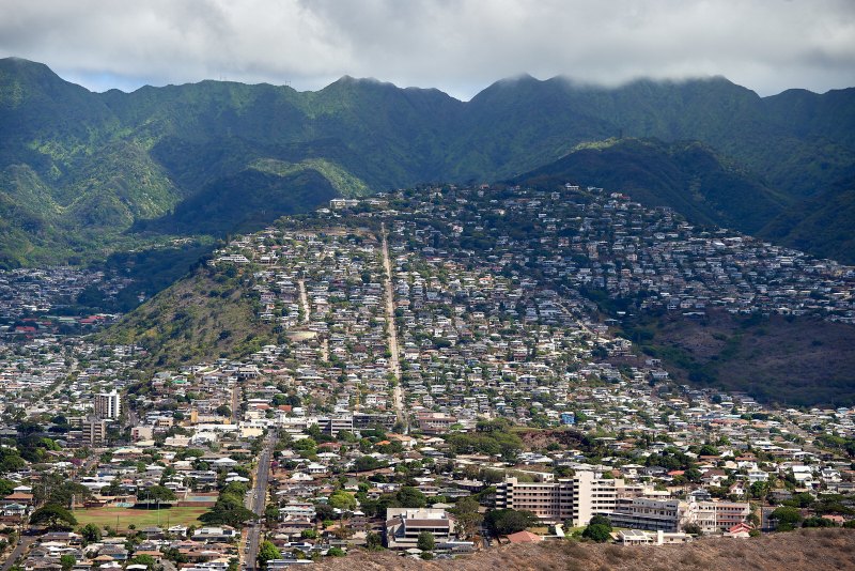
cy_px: 286
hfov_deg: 16.4
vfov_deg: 11.0
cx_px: 428
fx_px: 2970
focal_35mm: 125
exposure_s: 1/640
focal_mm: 125
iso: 64
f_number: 5
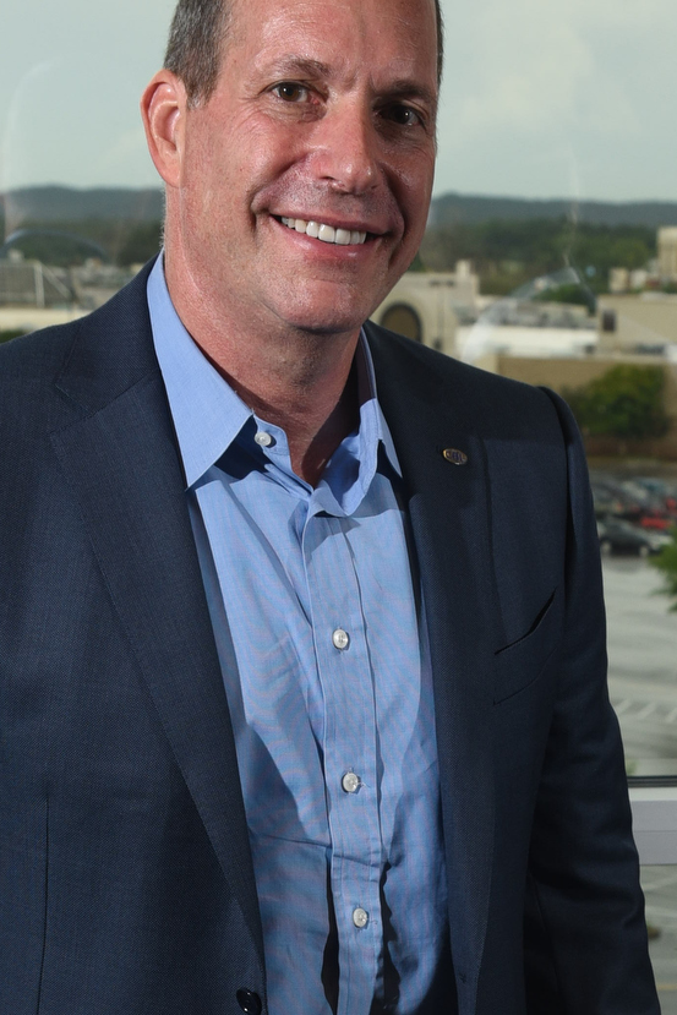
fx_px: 3101
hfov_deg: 12.4
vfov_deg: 18.0
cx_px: 599
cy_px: 1062
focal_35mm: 110
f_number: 8
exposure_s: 1/80
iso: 400
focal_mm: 38
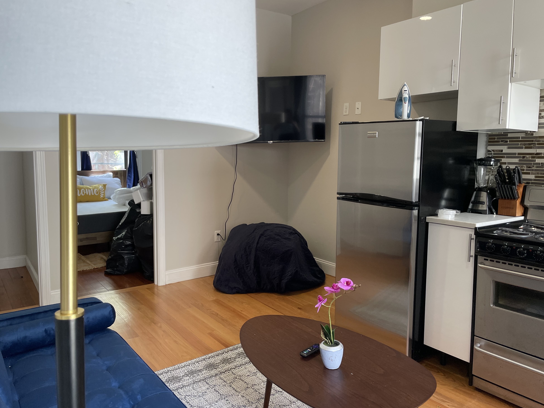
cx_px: 266
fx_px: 424
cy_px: 203
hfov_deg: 65.3
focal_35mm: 27
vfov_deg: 51.4
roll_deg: -0.8
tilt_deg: -5.9
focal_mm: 4.2
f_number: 1.6
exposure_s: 1/120
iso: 125
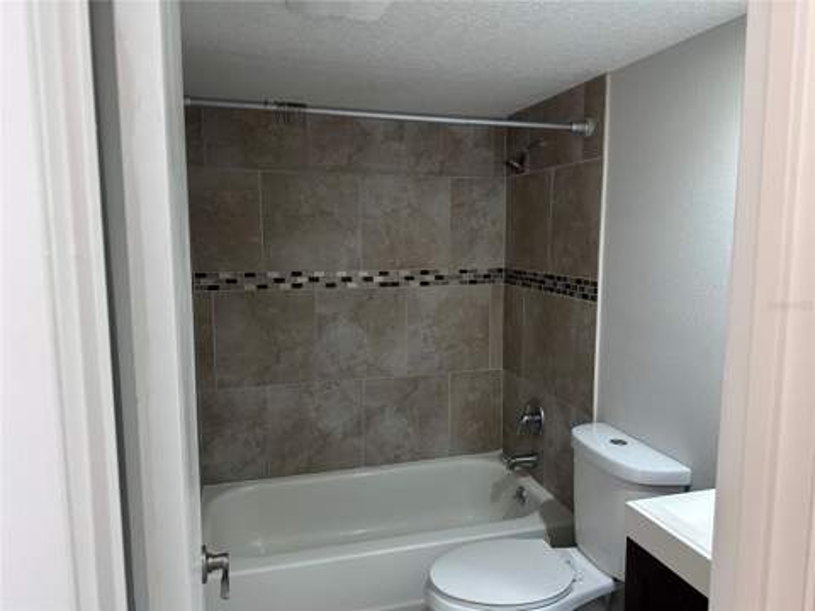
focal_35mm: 24
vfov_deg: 56.8
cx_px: 408
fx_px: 565
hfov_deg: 71.6
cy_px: 306
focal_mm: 6.86
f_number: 1.78
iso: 400
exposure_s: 1/60
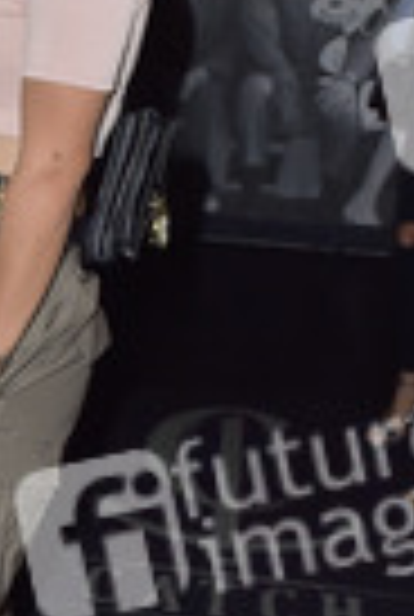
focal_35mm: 70
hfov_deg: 18.0
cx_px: -160
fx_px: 1201
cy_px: 292
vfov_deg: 28.8
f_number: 4.5
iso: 640
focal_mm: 24
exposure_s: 1/160
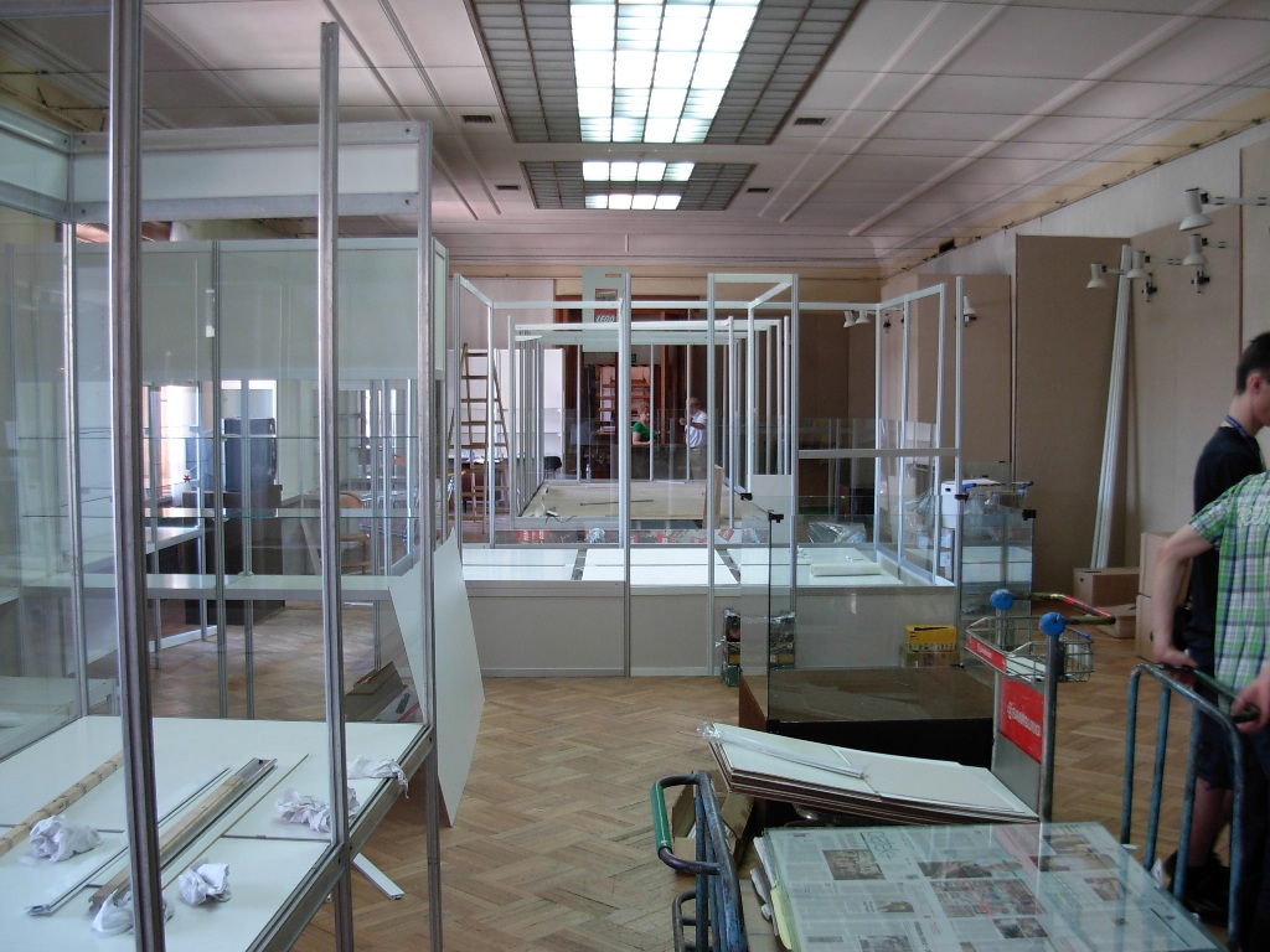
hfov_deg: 49.0
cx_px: 635
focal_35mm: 38
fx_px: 1394
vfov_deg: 37.7
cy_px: 476
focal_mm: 6.3
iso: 79
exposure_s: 1/13.4
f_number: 2.9
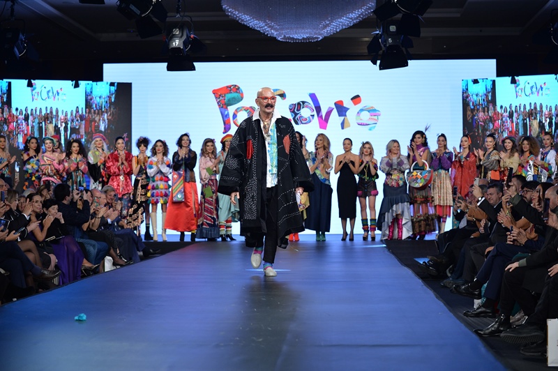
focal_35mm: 70
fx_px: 1084
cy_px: 186
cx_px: 279
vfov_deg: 19.4
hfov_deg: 28.9
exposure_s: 1/800
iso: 1250
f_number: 3.5
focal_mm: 70
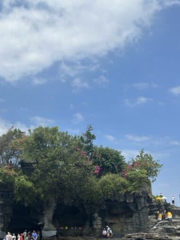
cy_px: 138
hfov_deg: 34.7
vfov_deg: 45.6
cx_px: 54
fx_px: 284
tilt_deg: +17.9
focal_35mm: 41
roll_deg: +0.6
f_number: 1.5
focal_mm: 5.7
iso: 50
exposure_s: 1/7463
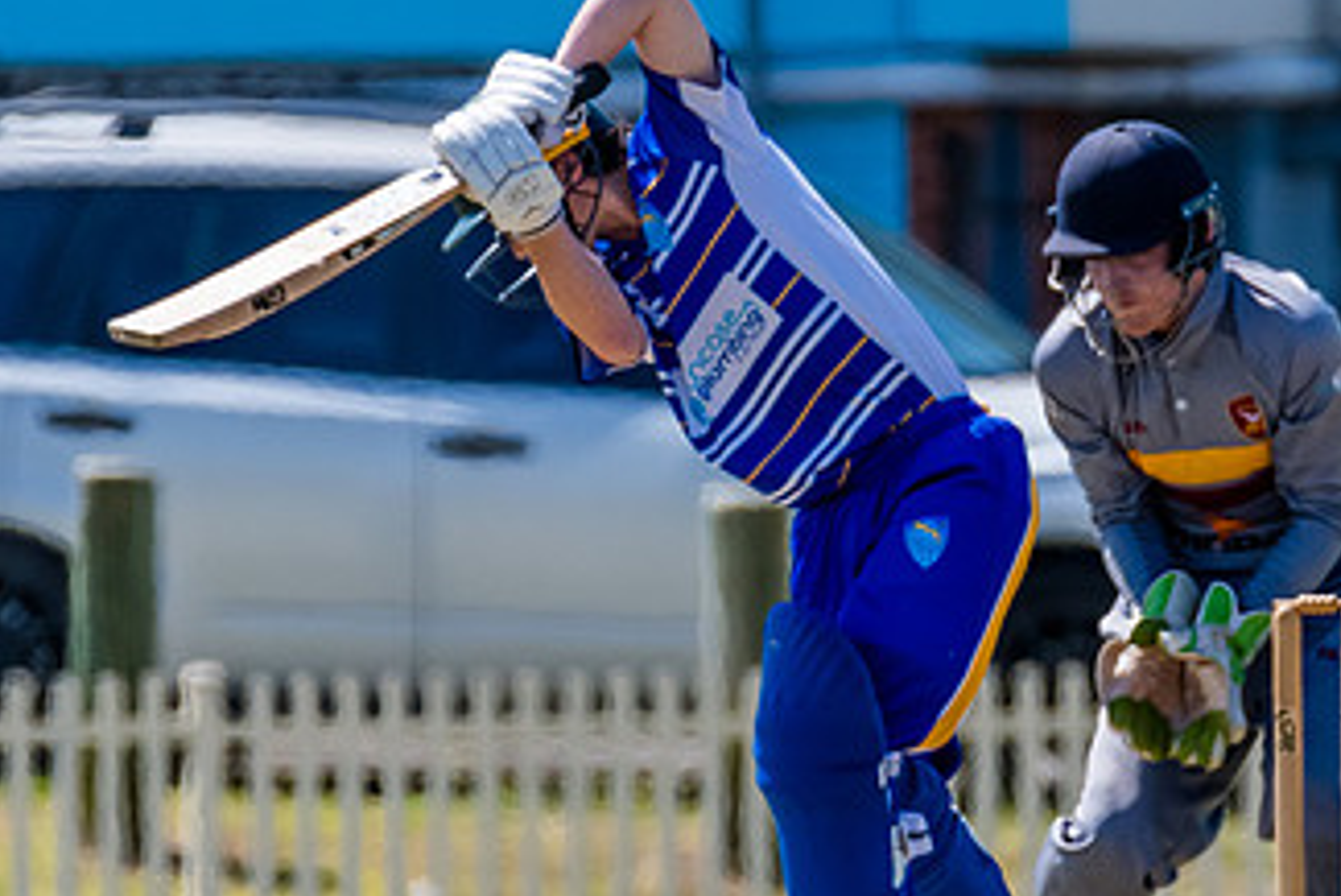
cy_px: 504
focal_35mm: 1793
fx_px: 66816
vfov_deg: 0.8
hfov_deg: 1.1
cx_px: 798
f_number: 6.3
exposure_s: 1/2000
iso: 640
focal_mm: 600
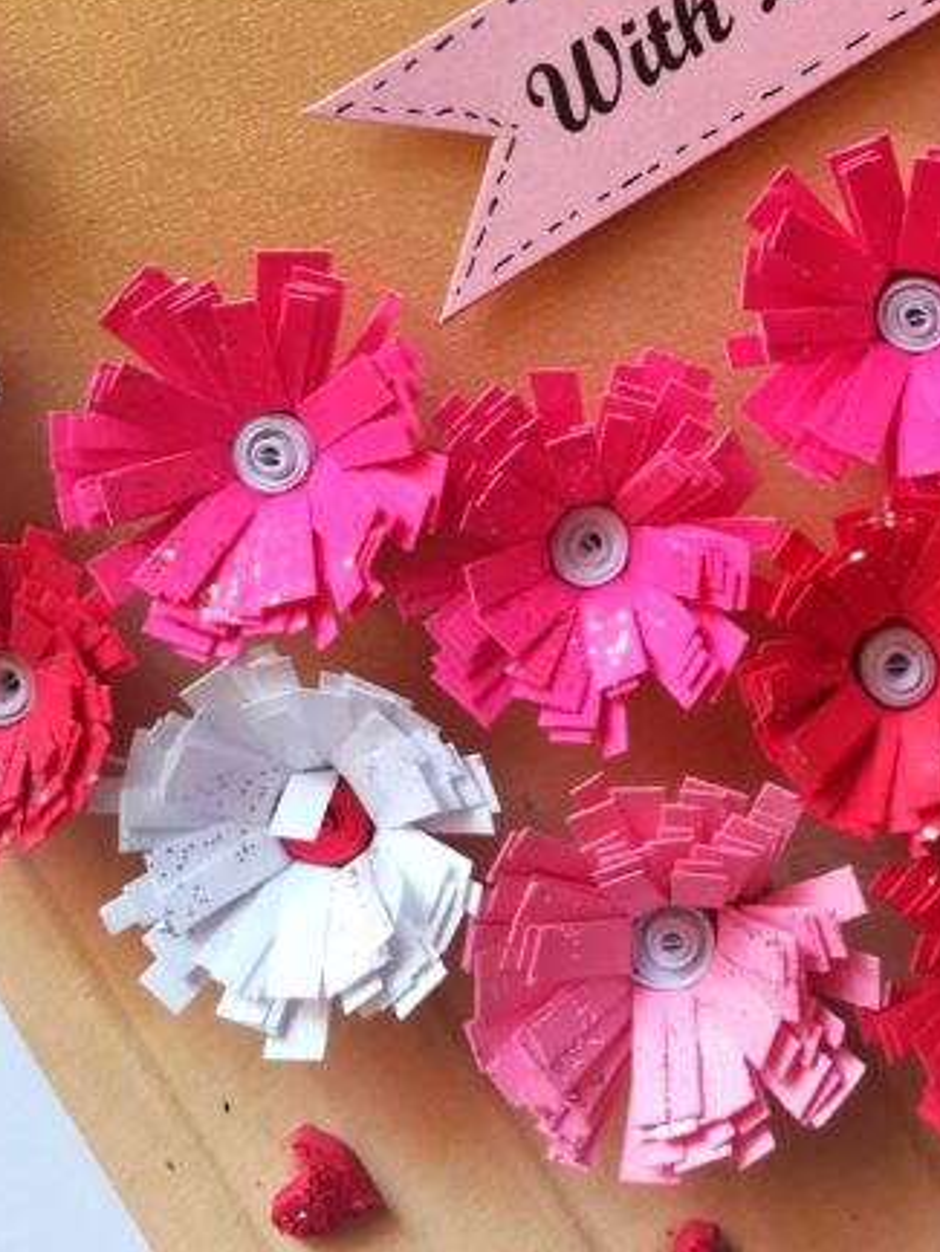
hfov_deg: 29.9
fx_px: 1737
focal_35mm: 48
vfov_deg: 36.8
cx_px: 665
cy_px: 98
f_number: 2.2
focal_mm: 3.83
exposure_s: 1/30
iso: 80
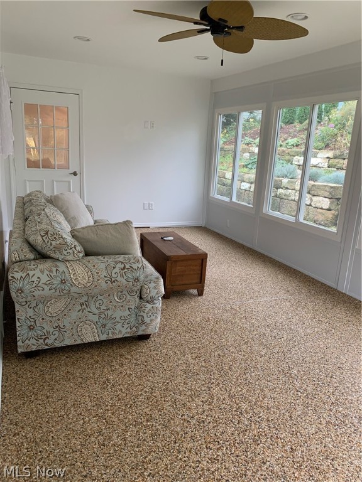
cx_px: 181
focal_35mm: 26
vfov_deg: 67.3
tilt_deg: -13.0
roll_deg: -2.5
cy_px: 241
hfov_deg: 53.1
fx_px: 363
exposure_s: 1/60
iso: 100
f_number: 1.8
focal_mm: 4.25
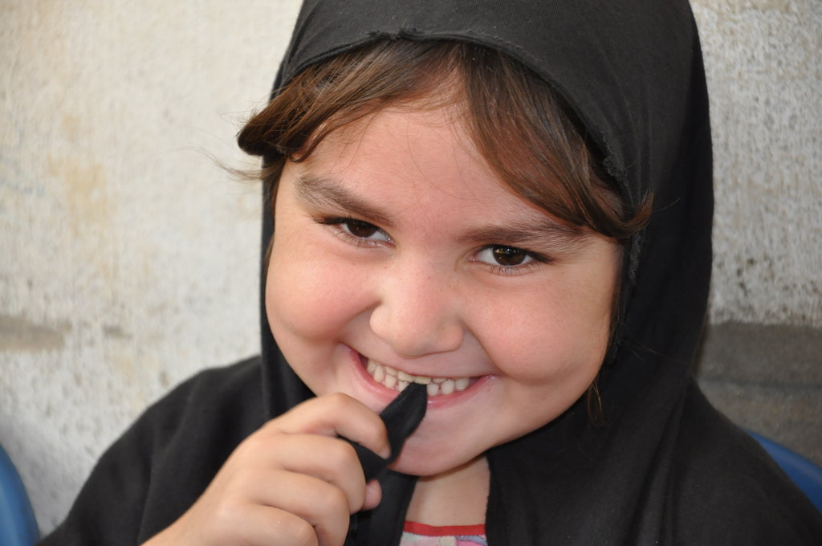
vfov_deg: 8.7
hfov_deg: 13.1
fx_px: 3592
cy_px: 273
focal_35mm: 158
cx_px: 411
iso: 800
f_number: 5.6
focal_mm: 105
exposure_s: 1/60
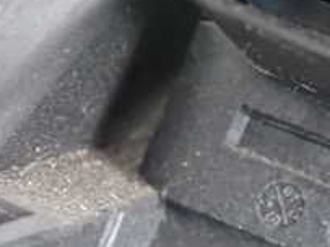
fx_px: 2306
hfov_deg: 8.1
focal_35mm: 242
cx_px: 454
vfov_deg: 6.1
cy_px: 3
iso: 1600
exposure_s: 1/20
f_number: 4.3
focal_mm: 14.62
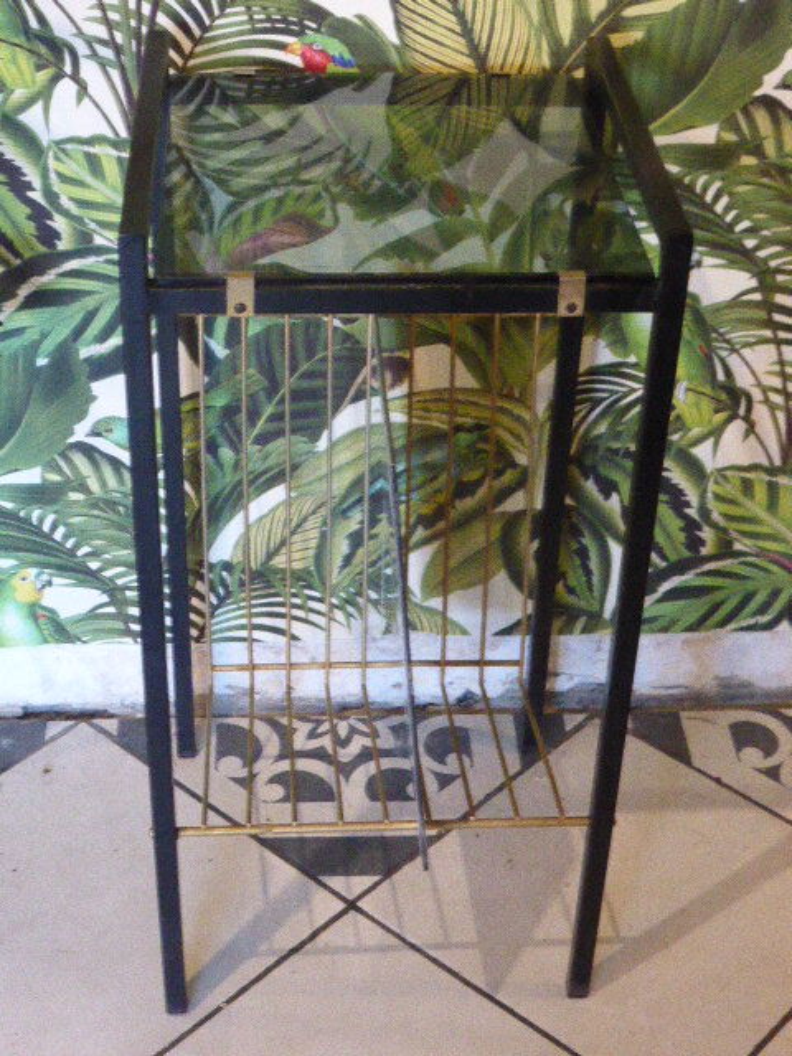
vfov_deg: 29.8
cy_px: 528
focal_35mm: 65
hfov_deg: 22.6
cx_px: 396
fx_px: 1983
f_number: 4.8
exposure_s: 1/25
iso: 1600
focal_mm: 11
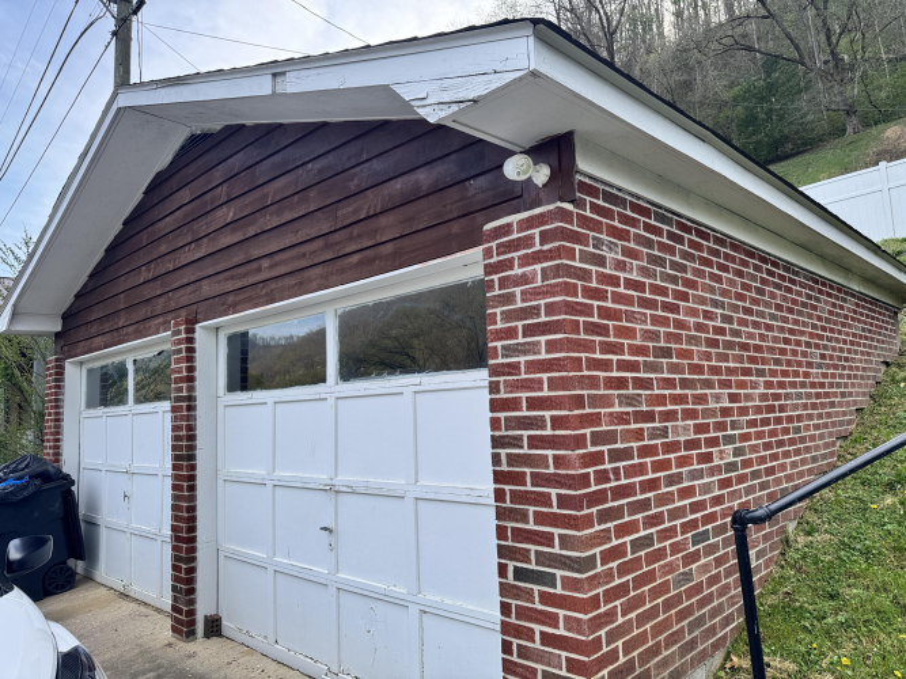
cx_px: 453
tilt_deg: +6.8
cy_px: 340
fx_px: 628
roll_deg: +3.2
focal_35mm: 24
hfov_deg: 71.6
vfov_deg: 56.8
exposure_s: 1/1042
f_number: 1.78
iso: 80
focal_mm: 6.76
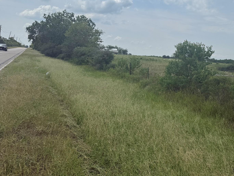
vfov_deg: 39.1
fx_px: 243
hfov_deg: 49.5
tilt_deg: +0.4
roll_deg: -4.6
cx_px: 172
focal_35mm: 36
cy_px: 57
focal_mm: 6.76
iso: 80
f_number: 1.78
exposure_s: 1/10309
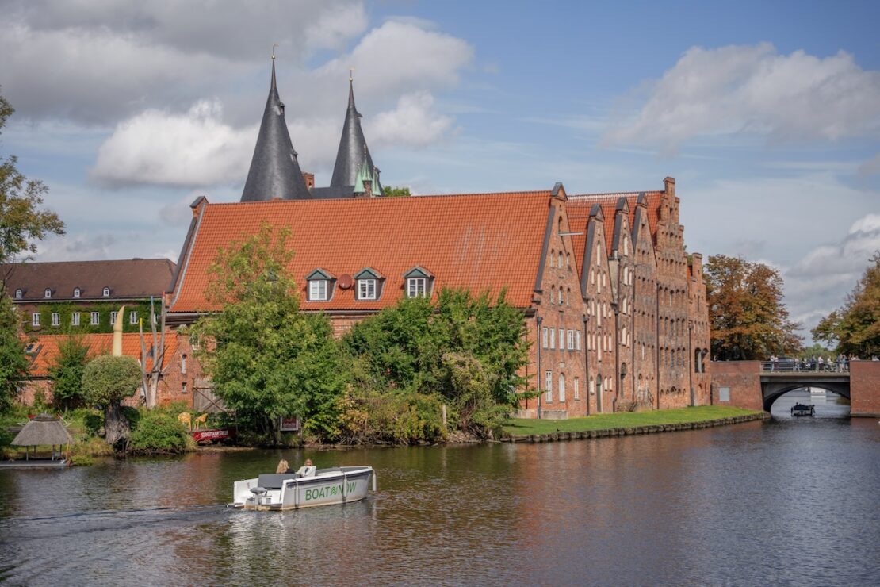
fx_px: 1589
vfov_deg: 20.9
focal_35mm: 65
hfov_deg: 31.0
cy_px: 294
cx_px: 440
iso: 100
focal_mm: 65
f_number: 2.8
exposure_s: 1/3200
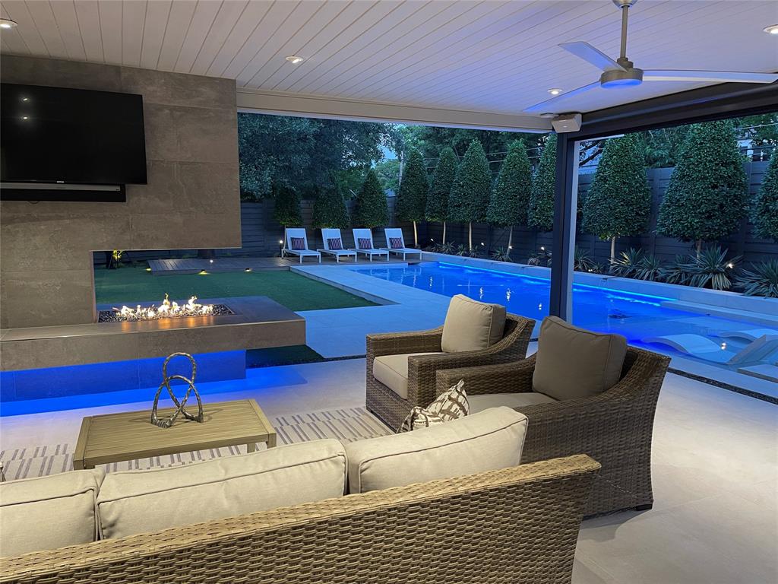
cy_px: 292
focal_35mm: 25
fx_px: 562
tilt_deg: -8.3
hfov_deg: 69.4
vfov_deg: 54.9
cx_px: 389
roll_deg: -0.1
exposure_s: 1/60
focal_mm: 5.1
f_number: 1.6
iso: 250
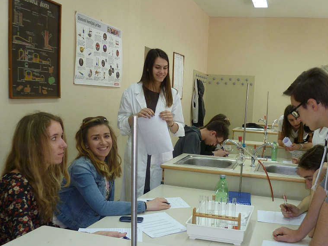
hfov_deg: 49.7
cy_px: 143
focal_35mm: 37
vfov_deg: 38.6
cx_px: 202
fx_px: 351
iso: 100
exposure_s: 1/30
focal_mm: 5
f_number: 2.8
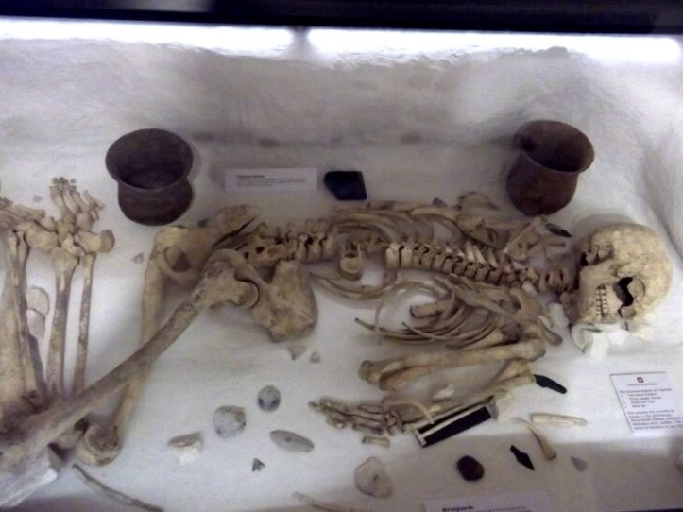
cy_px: 255
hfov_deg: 54.0
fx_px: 671
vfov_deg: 41.8
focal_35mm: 34
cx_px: 330
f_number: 2.9
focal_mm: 5.7
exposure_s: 1/8
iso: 640
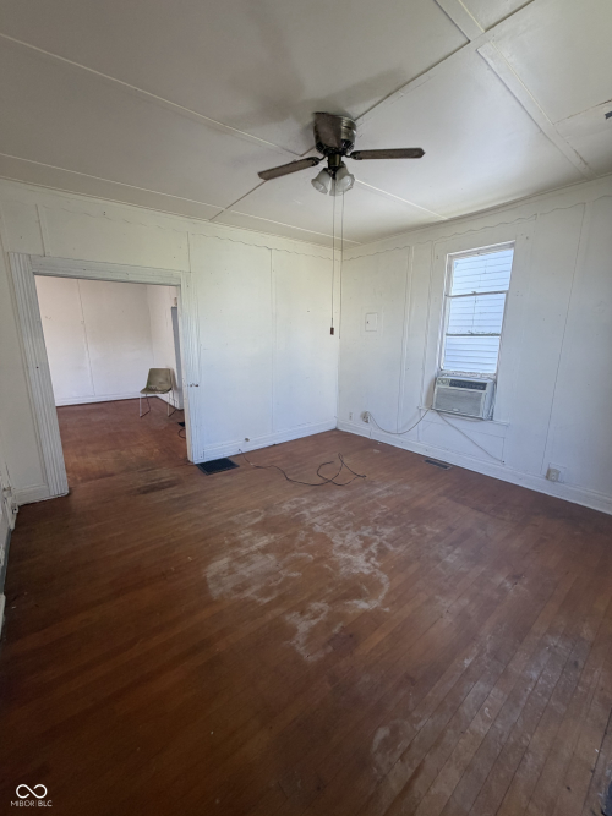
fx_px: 330
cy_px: 408
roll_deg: +0.1
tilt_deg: -13.9
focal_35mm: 14
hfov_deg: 85.7
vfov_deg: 102.1
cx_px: 306
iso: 160
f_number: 2.2
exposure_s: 1/120
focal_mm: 2.22
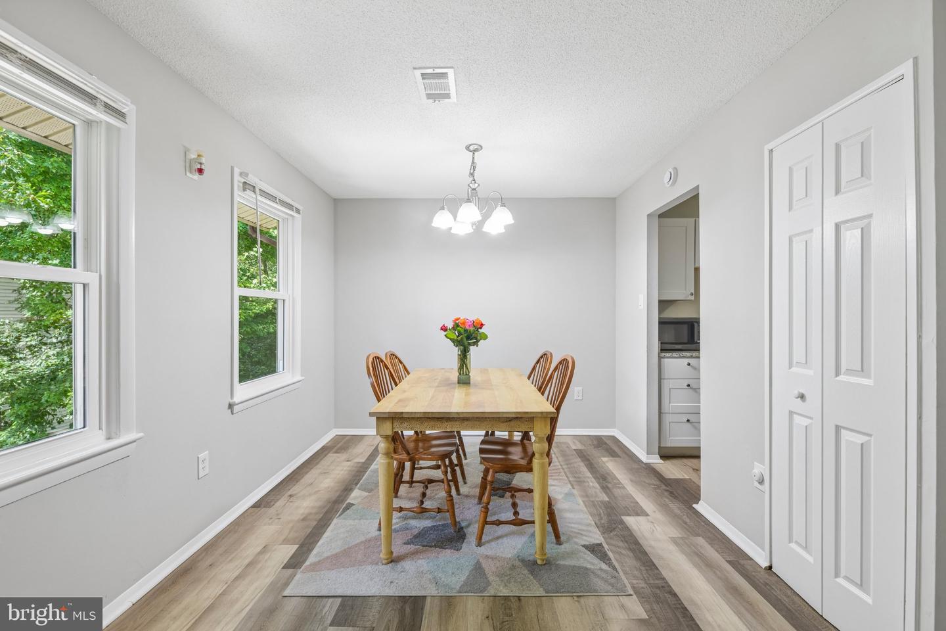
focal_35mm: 15
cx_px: 473
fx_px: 394
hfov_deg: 100.4
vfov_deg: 77.3
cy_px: 316
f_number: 8
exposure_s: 1/6
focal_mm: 15
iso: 100
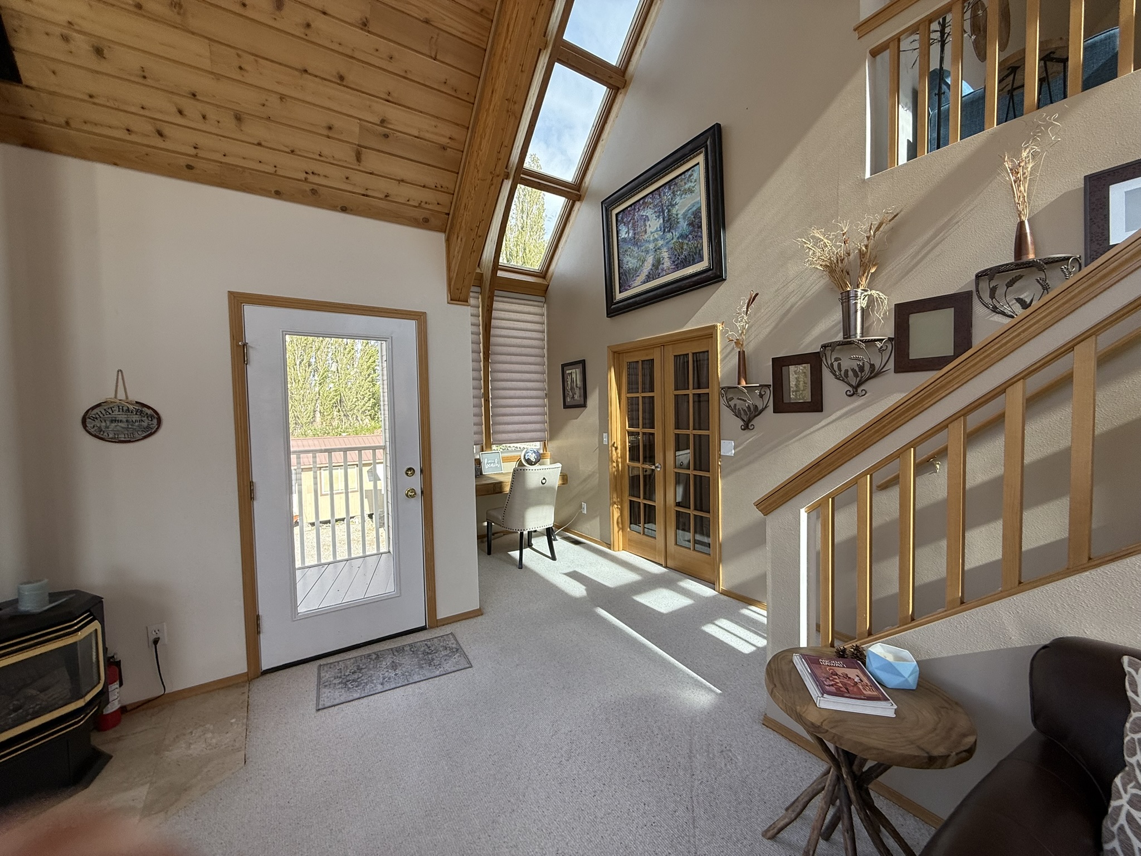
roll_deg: +1.1
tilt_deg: -1.5
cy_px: 428
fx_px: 461
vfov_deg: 85.7
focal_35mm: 14
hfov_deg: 102.1
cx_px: 570
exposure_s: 1/274
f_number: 2.2
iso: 64
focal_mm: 2.22
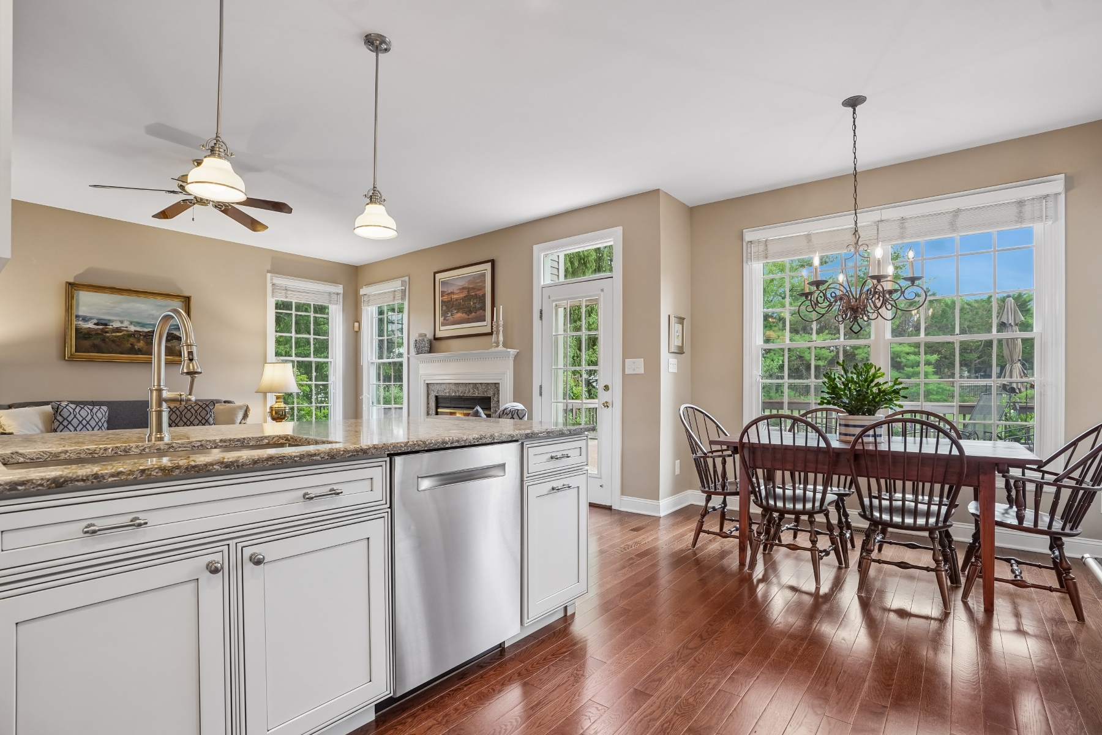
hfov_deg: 96.7
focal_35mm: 16
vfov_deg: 73.7
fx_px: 490
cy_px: 368
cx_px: 551
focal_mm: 16
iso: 400
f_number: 7.1
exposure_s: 1/40
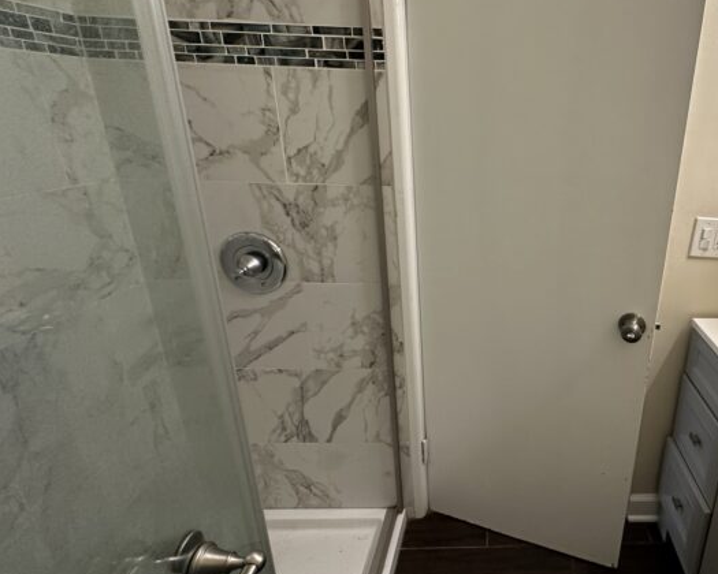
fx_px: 425
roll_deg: -2.5
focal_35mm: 20
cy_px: 245
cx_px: 524
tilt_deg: -18.3
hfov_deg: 75.5
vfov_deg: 67.7
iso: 250
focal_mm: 2.22
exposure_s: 1/60
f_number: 2.2
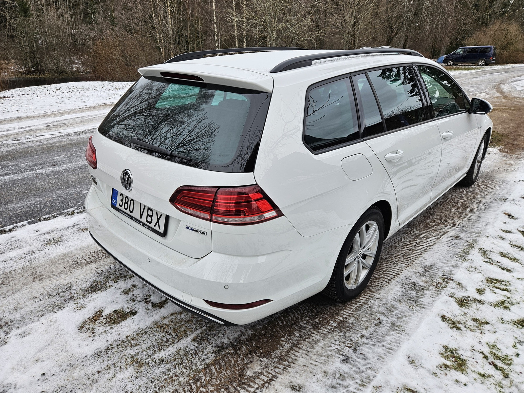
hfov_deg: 73.9
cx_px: 262
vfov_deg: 58.9
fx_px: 348
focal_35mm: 23
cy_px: 196
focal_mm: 5.4
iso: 50
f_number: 1.8
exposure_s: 1/100
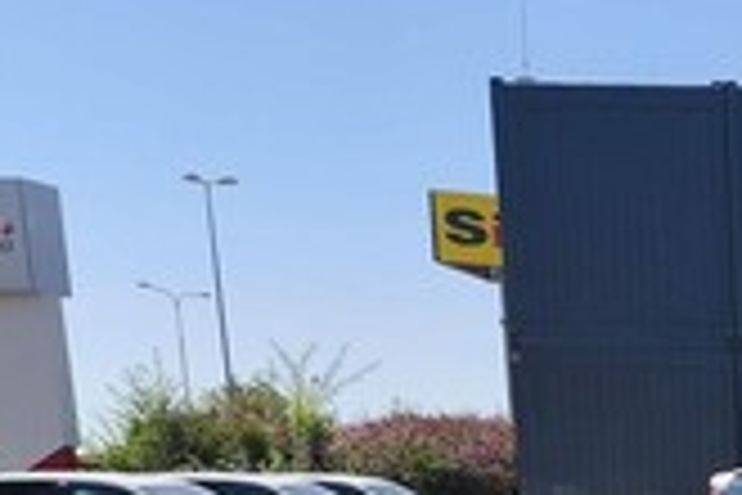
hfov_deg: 21.6
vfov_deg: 14.8
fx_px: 1649
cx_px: 1079
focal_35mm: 80
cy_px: 907
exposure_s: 1/1165
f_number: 1.65
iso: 50
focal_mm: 6.14
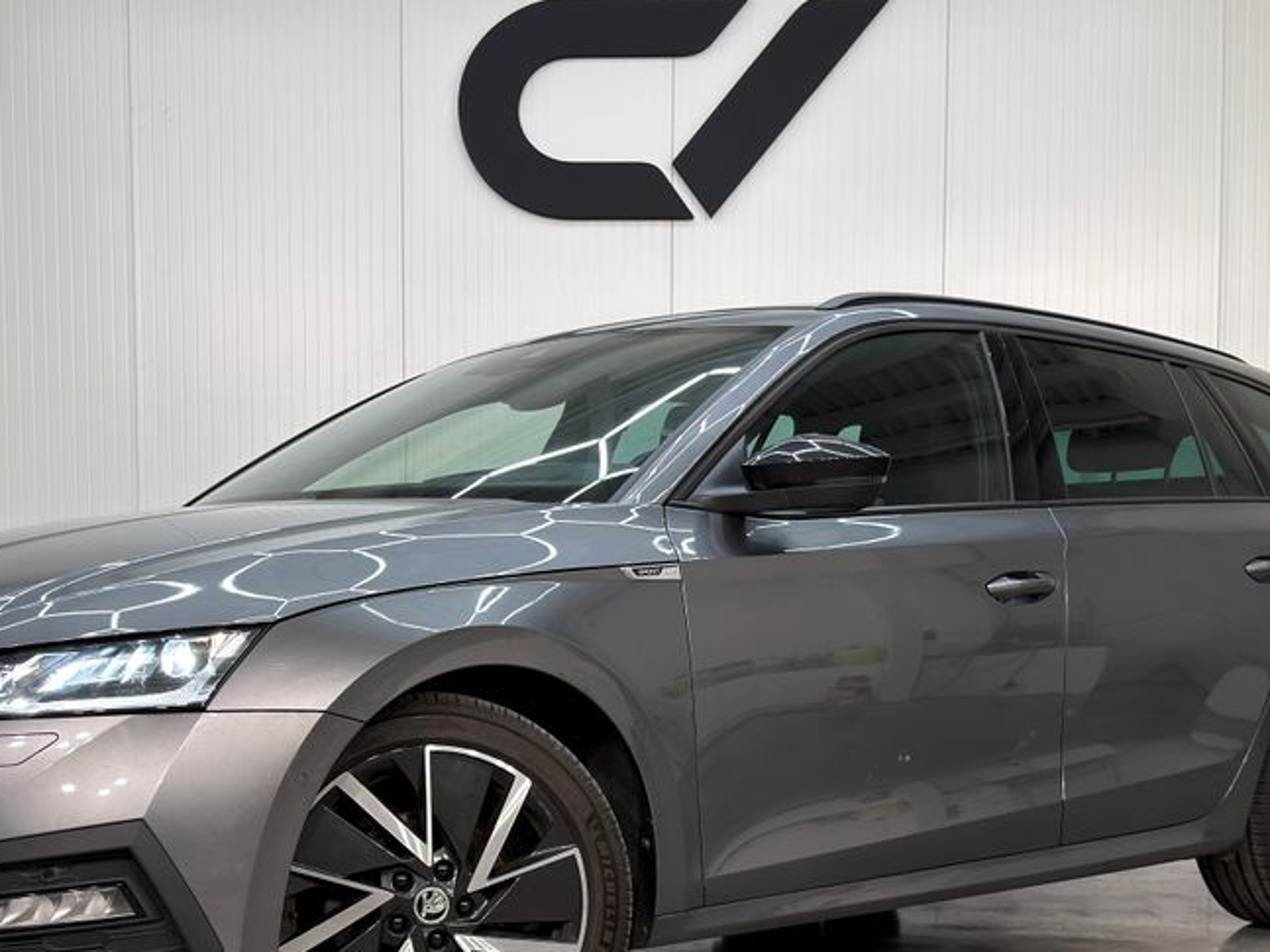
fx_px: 2091
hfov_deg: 33.7
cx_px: 536
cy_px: 703
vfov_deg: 25.4
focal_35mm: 57
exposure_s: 1/100
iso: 50
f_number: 1.78
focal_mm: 6.76
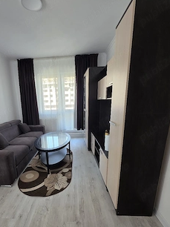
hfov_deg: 73.2
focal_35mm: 17
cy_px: 132
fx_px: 111
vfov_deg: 90.3
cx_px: 62
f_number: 1.9
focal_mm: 2.2
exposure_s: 1/101
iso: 125
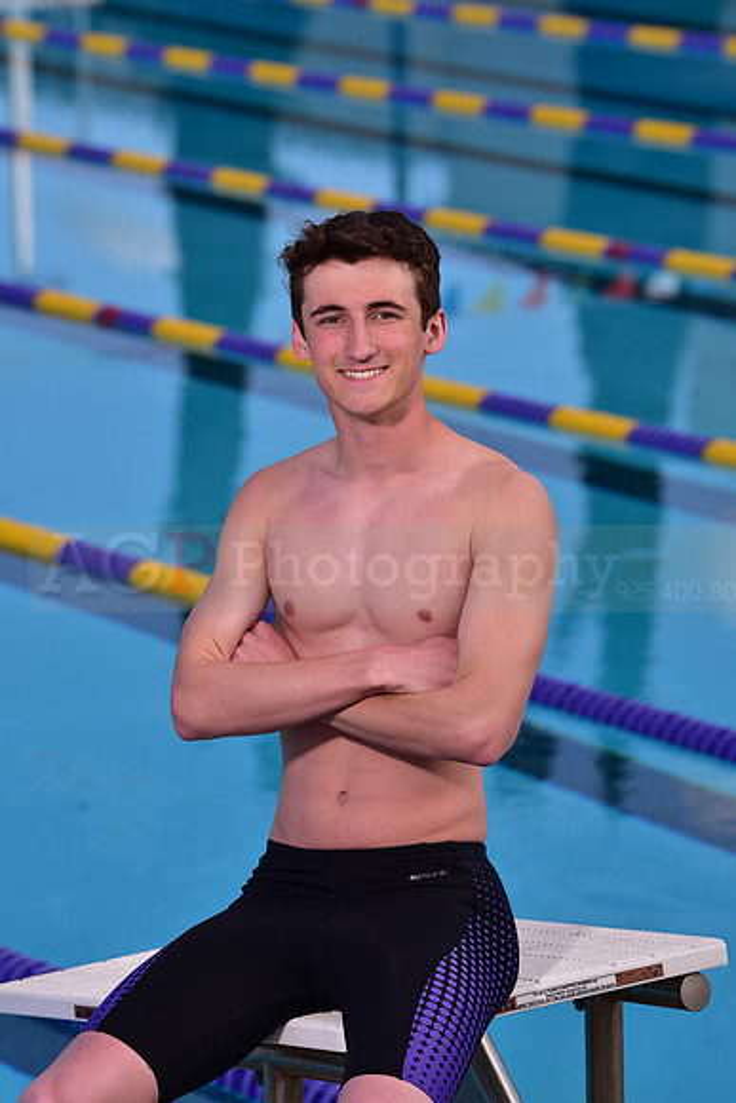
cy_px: 552
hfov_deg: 8.3
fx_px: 5057
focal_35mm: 165
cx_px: 368
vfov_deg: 12.4
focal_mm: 165
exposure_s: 1/250
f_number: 6.3
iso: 80
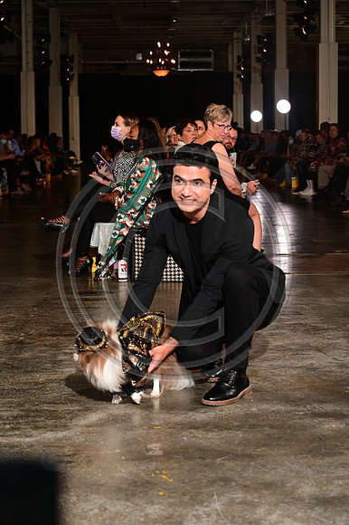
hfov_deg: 19.4
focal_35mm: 70
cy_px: 262
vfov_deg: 28.9
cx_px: 174
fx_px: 1019
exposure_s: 1/160
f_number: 6.3
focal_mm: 70
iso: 1000
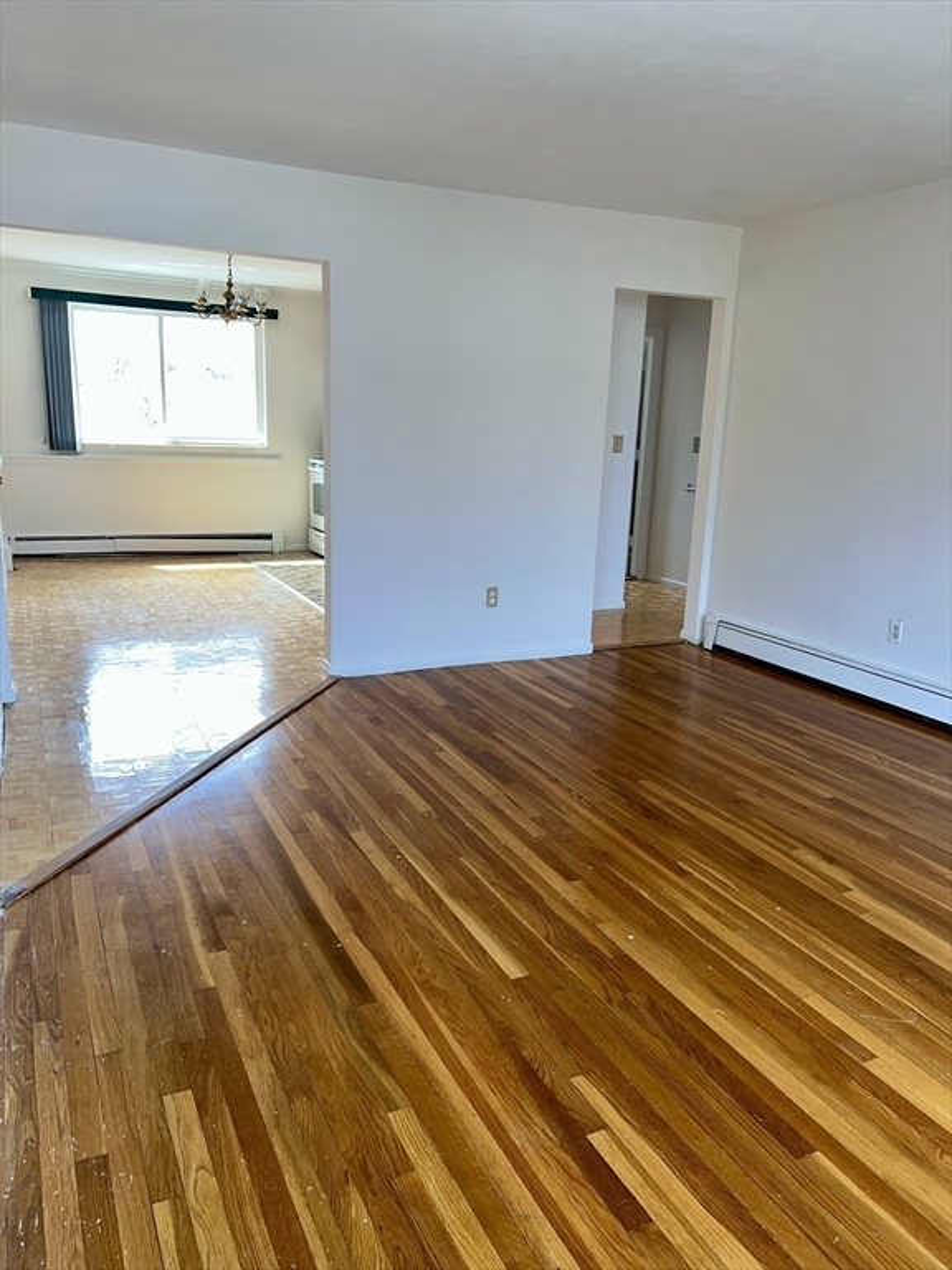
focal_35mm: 26
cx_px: 476
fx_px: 953
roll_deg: -2.0
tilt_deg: -12.5
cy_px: 635
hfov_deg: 53.1
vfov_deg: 67.3
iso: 40
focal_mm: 5.7
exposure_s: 1/121
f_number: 1.5
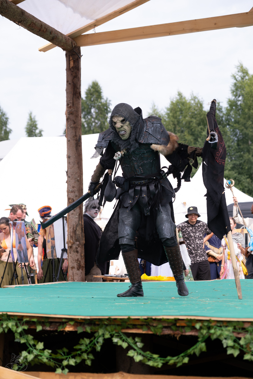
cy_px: 190
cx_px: 126
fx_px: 875
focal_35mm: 83
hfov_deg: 16.5
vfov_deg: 24.5
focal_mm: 55
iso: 160
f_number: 3.2
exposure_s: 1/1000
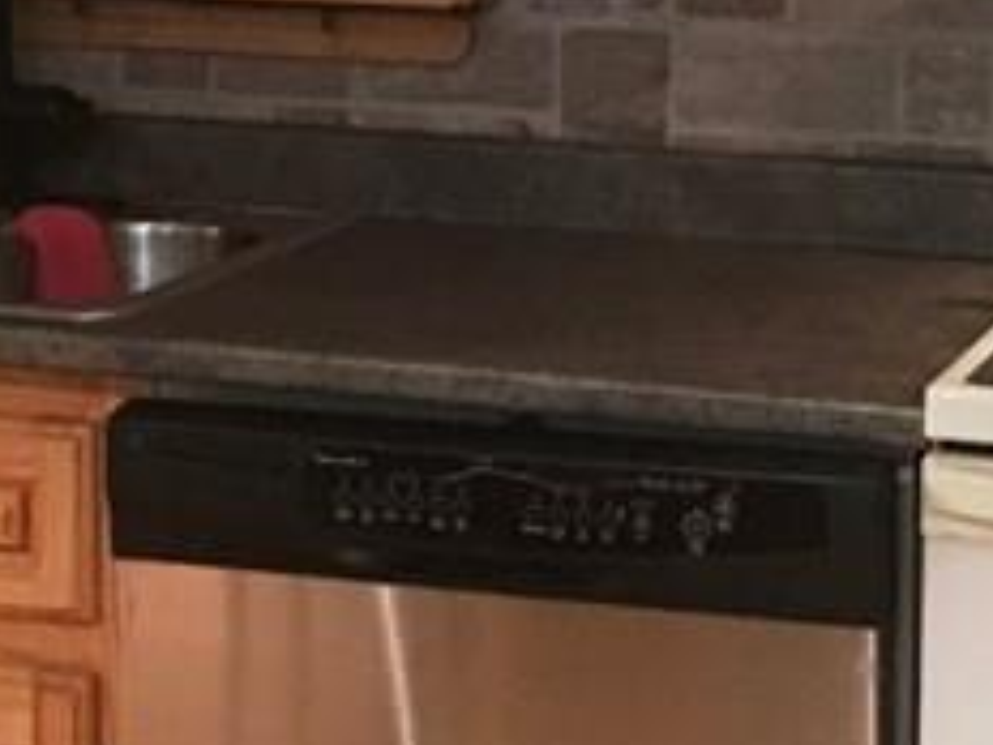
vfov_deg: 11.5
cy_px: 90
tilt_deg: -7.1
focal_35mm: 128
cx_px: 561
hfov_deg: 15.4
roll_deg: -0.6
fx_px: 3672
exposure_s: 1/4
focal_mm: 4.15
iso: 100
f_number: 2.2
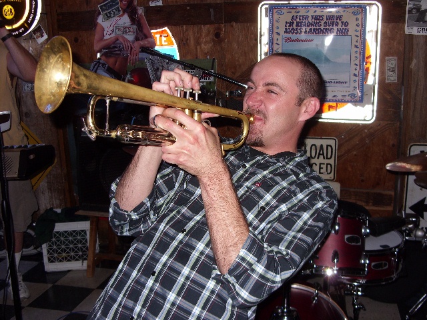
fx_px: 469
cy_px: 160
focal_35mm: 38
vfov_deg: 37.7
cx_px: 214
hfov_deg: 49.0
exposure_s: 1/30
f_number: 2.8
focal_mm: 6.3
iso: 50
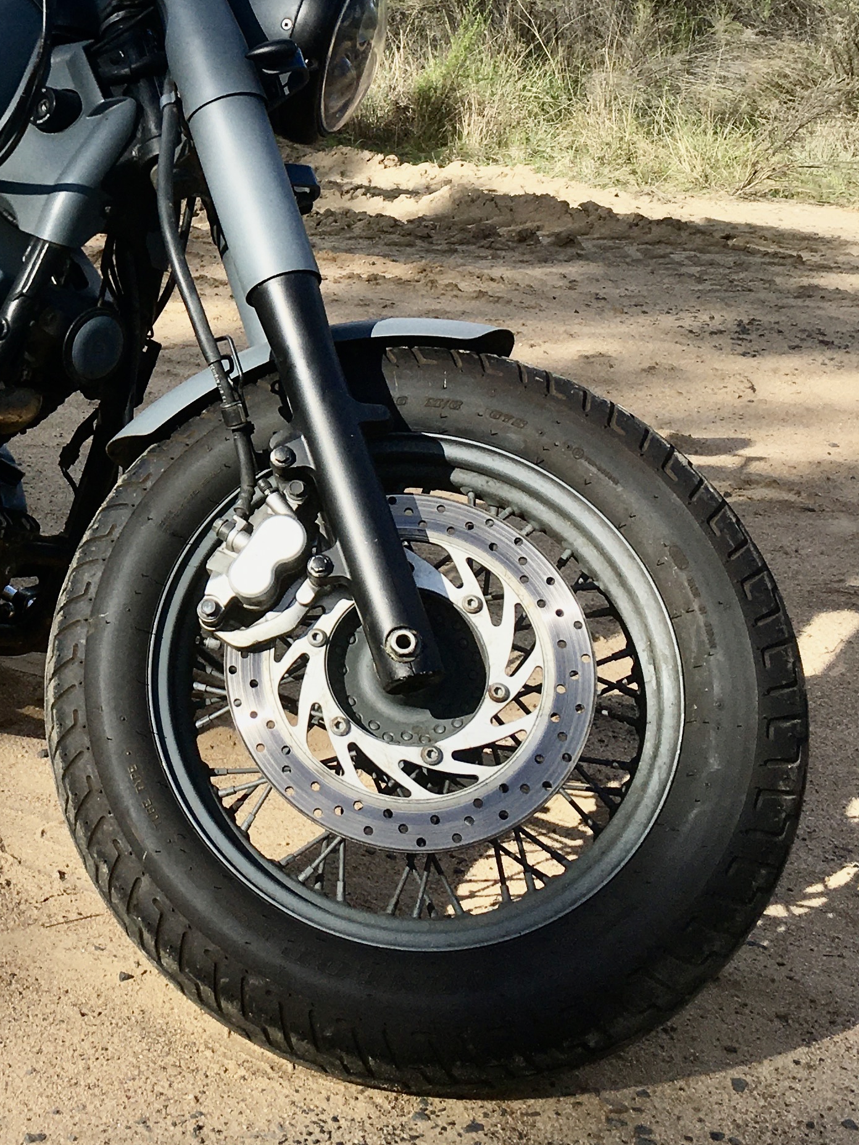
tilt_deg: -11.8
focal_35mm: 63
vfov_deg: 29.9
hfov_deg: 22.1
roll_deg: +0.3
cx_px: -64
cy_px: 204
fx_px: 2084
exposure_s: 1/1261
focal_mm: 4.15
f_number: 2.2
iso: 25
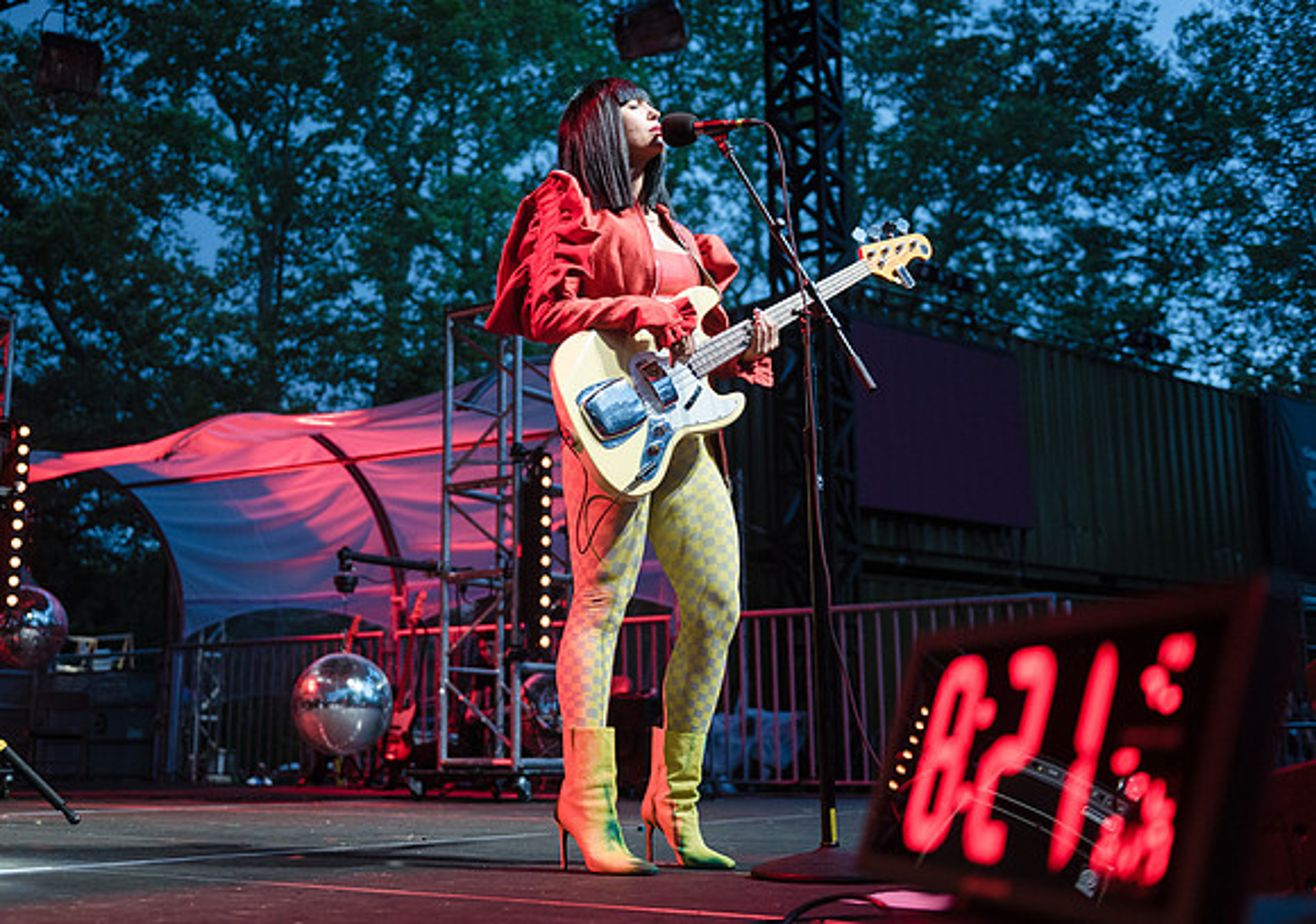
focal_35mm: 40
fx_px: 1503
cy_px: 422
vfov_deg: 34.1
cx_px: 565
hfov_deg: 47.1
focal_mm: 36
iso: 1250
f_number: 2.8
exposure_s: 1/200
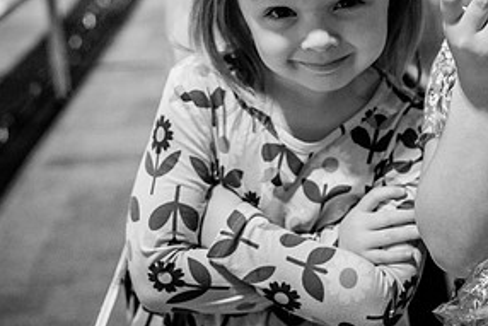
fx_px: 936
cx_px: 478
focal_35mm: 69
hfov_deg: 27.7
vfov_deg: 19.4
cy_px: 32
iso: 2500
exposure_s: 1/320
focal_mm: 34
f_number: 2.8
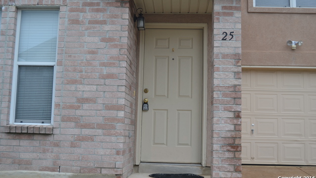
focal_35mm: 41
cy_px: 81
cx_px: 158
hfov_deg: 49.4
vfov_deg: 29.0
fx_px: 344
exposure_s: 1/60
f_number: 5.6
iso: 140
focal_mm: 26
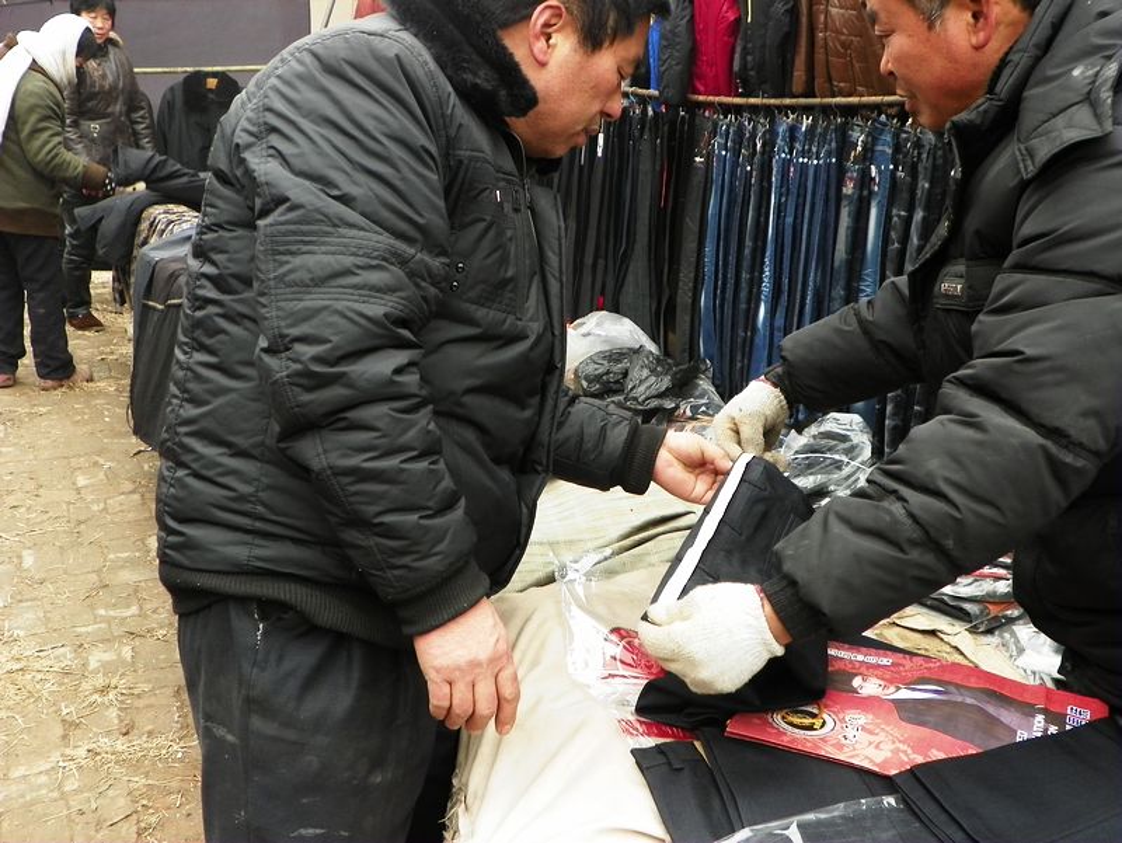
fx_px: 1330
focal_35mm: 41
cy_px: 422
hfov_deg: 45.7
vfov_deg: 35.2
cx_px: 561
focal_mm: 7.3
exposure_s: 1/80
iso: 200
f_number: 3.2
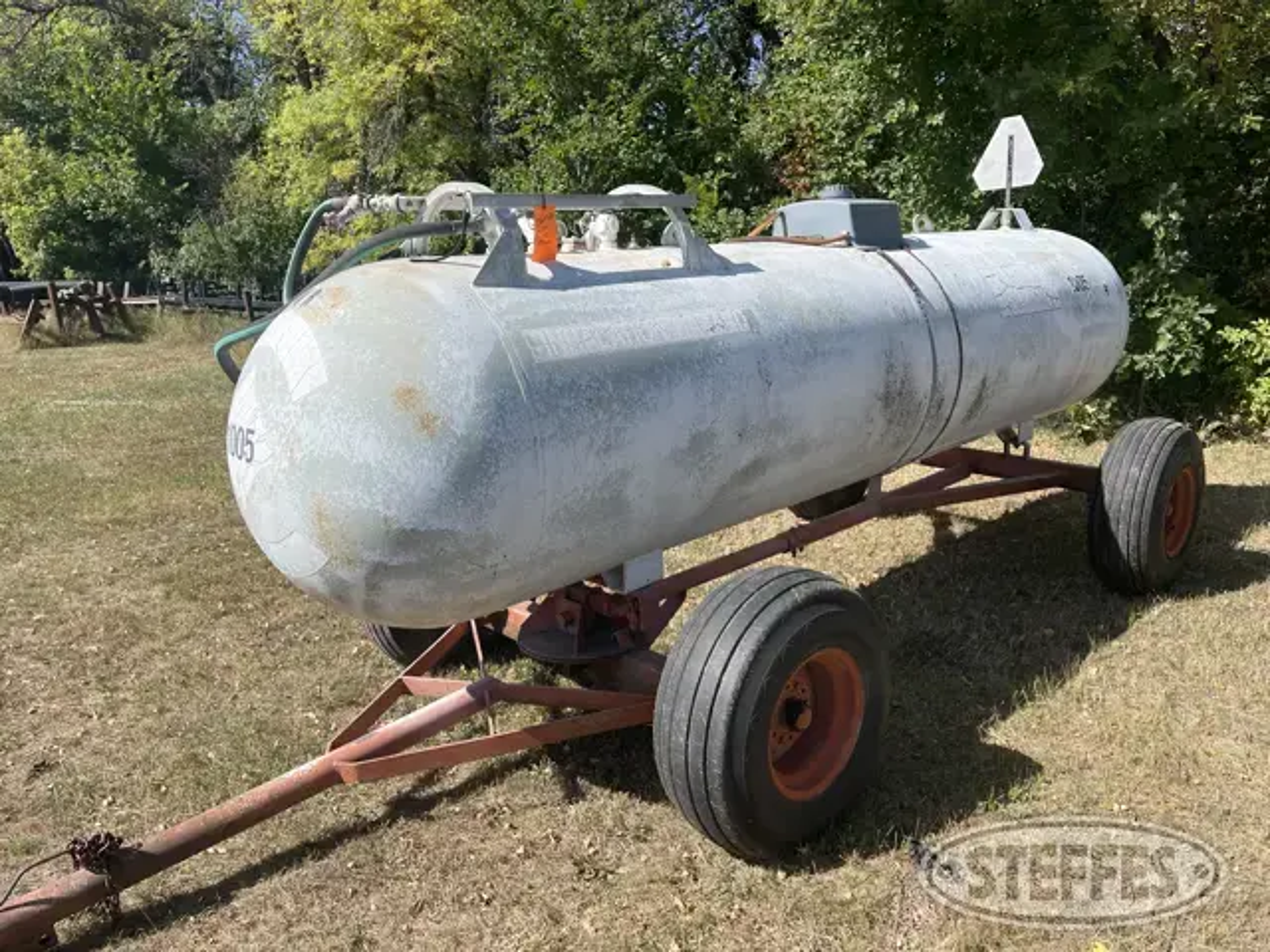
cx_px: 635
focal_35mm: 26
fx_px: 954
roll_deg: +1.3
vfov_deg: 53.1
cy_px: 476
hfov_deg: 67.3
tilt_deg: -7.1
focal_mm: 5.1
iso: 32
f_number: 1.6
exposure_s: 1/2857
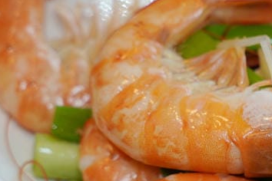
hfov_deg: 8.0
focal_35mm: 254
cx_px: 347
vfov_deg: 5.4
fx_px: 1919
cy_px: 133
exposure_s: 1/80
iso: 125
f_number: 4
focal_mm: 75
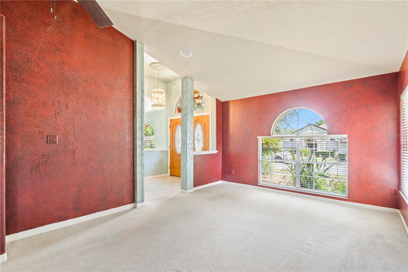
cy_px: 136
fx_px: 181
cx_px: 204
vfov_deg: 73.7
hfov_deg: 96.7
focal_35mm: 16
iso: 800
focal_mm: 16
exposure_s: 1/1.67
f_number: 14
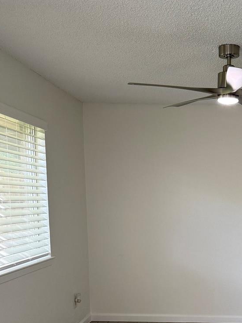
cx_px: 215
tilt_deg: -9.3
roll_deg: -1.4
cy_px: 278
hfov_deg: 28.1
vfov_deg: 36.3
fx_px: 466
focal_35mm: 50
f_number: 1.78
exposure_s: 1/156
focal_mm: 6.76
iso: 160
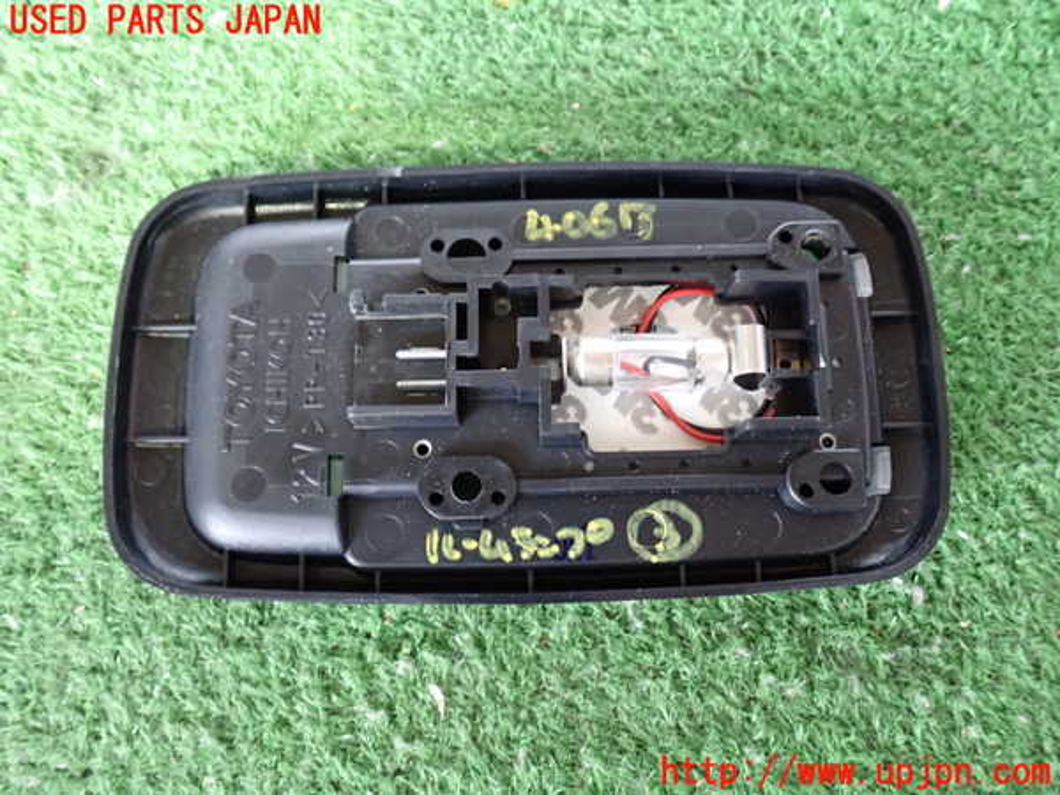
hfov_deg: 56.8
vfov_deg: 44.2
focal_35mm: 32
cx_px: 530
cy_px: 398
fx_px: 980
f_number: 2.4
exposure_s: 1/25
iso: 800
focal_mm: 5.79
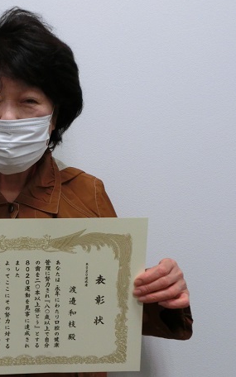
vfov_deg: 40.3
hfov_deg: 24.8
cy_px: 188
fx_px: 515
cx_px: 7
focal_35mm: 50
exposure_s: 1/125
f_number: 4
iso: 320
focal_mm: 6.1
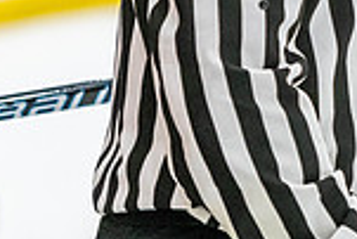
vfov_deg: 2.2
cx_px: 388
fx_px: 6055
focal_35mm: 610
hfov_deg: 3.4
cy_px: -305
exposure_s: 1/640
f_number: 2.8
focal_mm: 130
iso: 3200
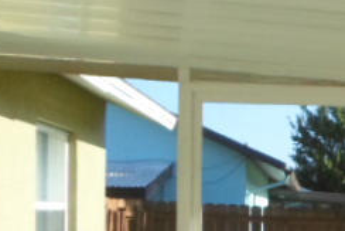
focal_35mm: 109
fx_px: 1045
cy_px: 247
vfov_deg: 12.4
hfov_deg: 16.9
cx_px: 522
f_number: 2.5
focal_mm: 4.5
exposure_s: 1/500
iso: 80
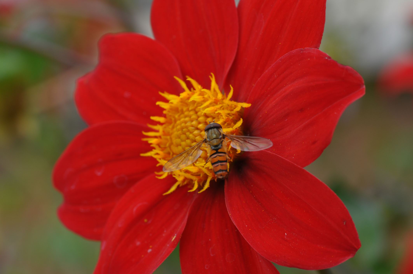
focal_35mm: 158
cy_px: 137
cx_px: 206
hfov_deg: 13.1
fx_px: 1805
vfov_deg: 8.7
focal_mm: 105
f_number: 8
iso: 220
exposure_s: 1/125
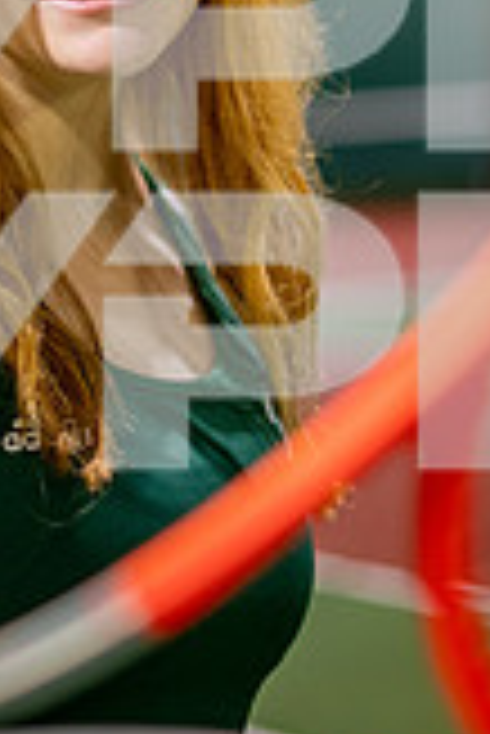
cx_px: 61
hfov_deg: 9.9
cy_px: 14
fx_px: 2811
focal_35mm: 138
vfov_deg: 14.6
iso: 640
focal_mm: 50
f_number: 1.8
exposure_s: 1/250
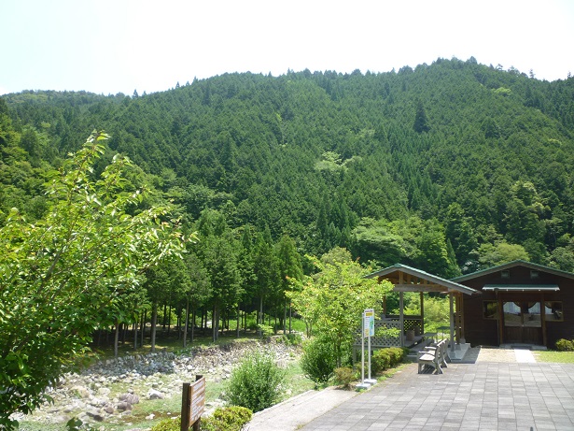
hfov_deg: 61.7
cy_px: 216
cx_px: 287
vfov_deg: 48.2
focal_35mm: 29
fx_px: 481
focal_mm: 5.2
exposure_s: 1/250
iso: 80
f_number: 3.3
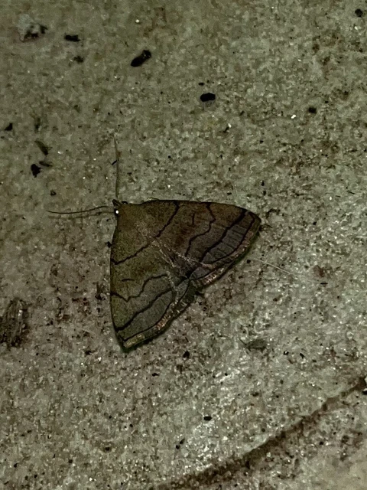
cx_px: 184
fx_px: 368
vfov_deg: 67.3
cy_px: 245
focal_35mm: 26
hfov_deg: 53.1
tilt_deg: -64.8
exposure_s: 1/81
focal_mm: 5.1
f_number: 1.6
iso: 32
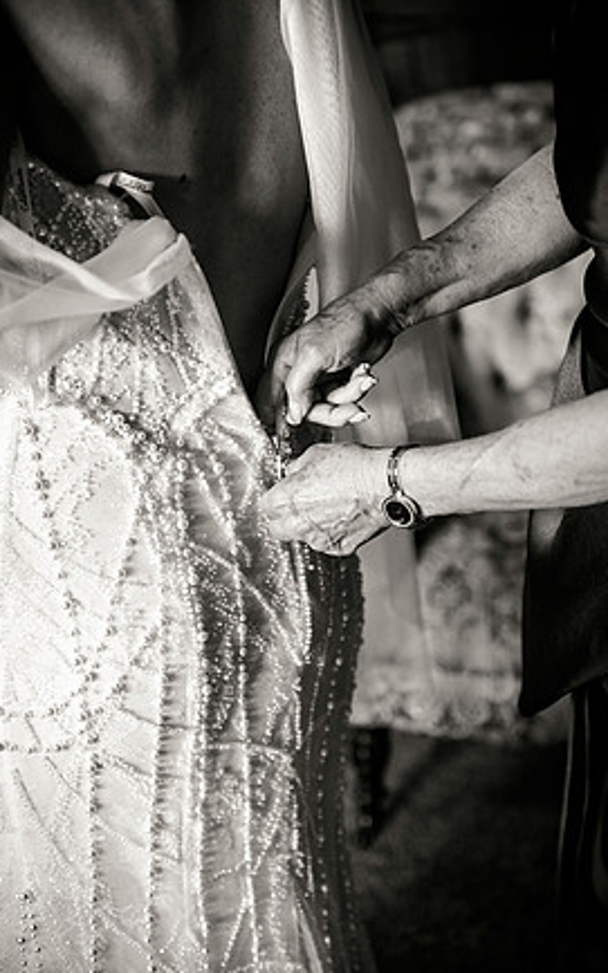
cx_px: 321
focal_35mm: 55
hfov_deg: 23.5
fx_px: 1459
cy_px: 475
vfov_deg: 36.9
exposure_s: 1/200
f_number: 2.8
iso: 2000
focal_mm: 52
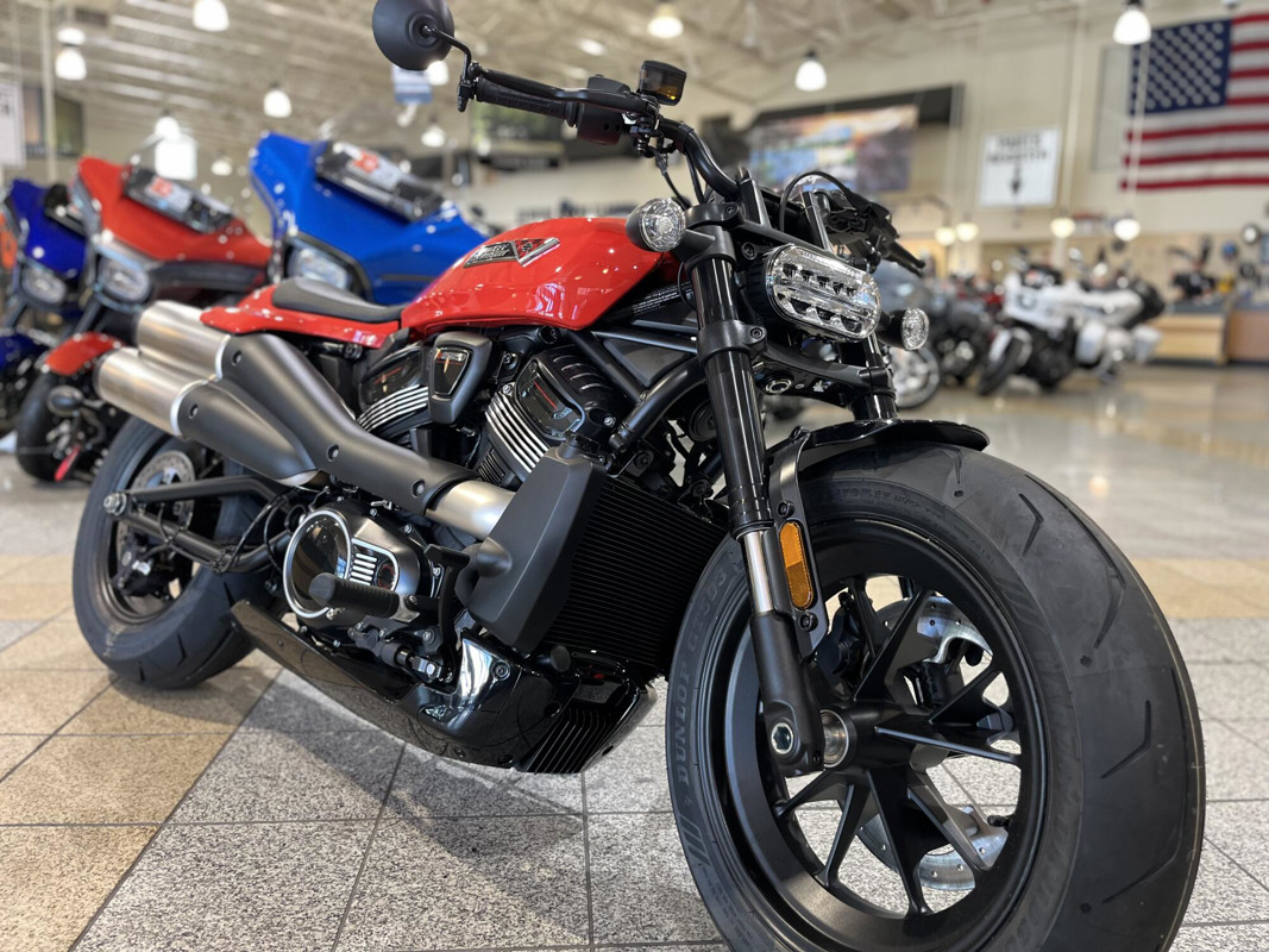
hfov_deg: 67.3
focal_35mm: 26
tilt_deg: -10.8
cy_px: 476
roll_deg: -1.3
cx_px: 634
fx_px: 953
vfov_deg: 53.1
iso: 160
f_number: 1.6
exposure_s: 1/60
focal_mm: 5.1
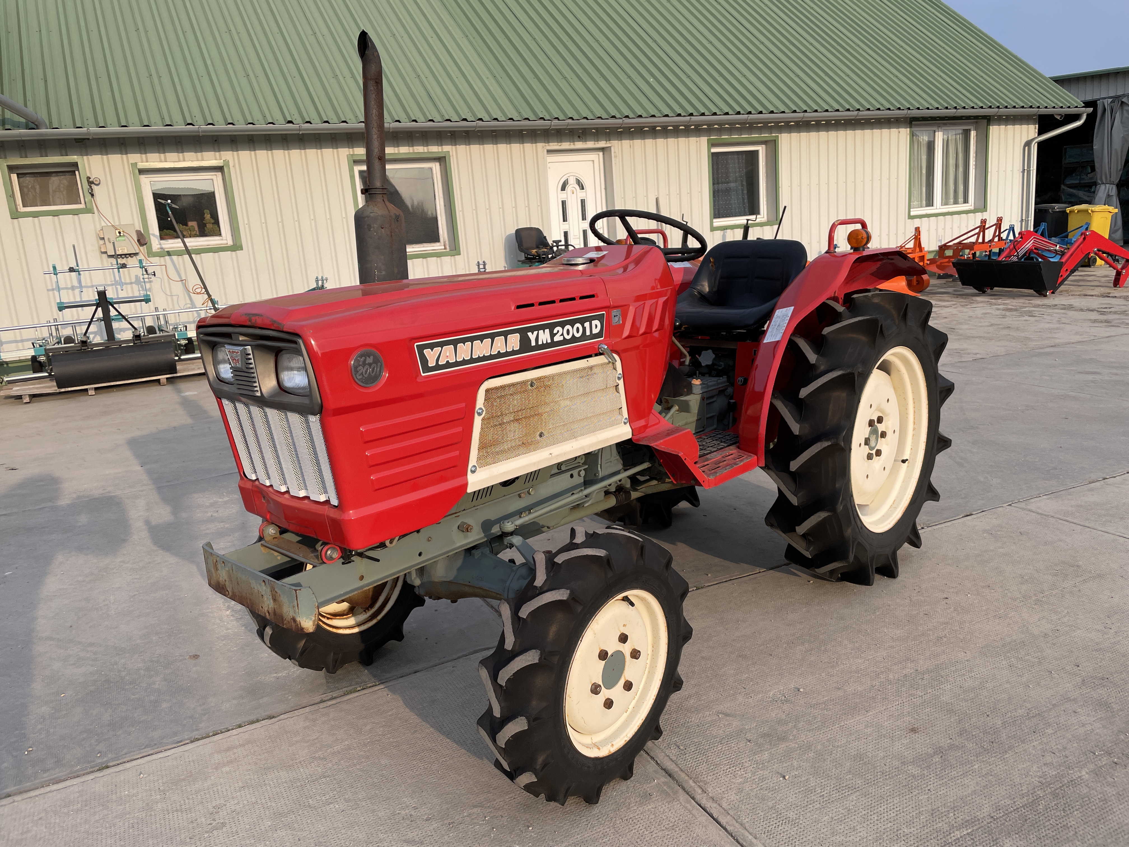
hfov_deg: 67.3
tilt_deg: -12.9
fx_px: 848
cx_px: 564
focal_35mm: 26
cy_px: 424
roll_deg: +4.8
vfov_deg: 53.1
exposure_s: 1/1401
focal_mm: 4.2
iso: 32
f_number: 1.6
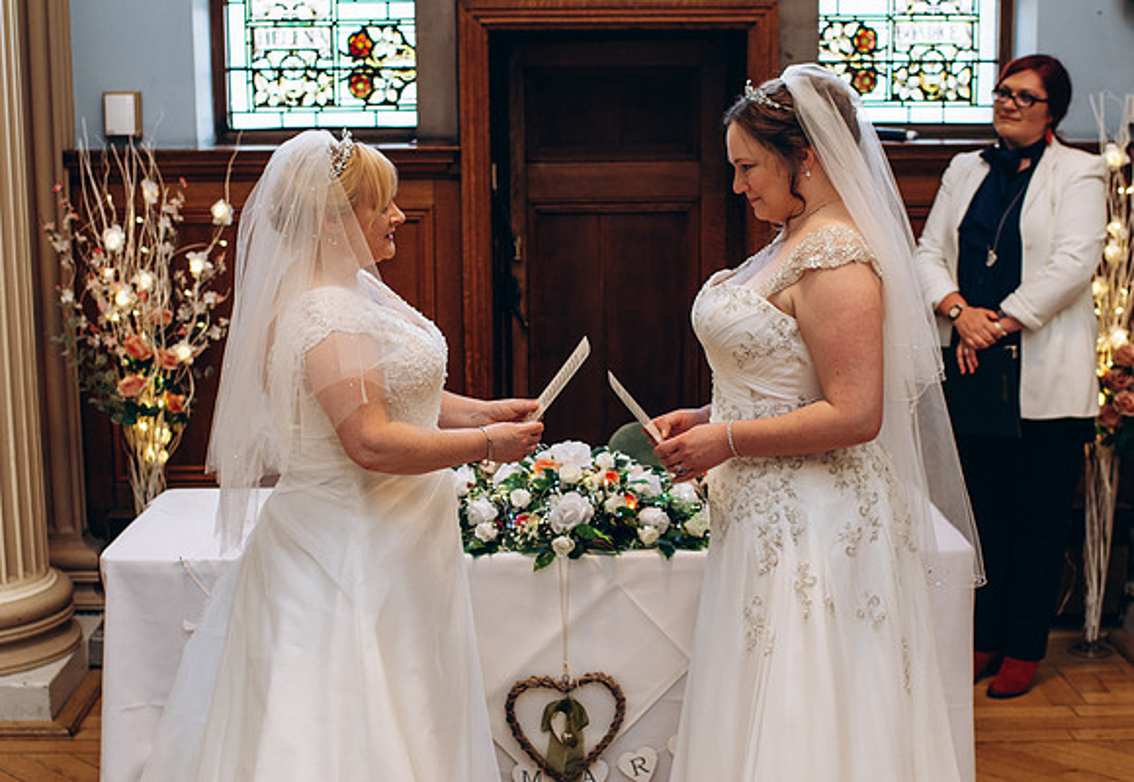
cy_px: 428
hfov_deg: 34.2
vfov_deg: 23.9
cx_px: 557
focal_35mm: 58
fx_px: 1844
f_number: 2.8
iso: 250
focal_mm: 35
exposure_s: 1/100
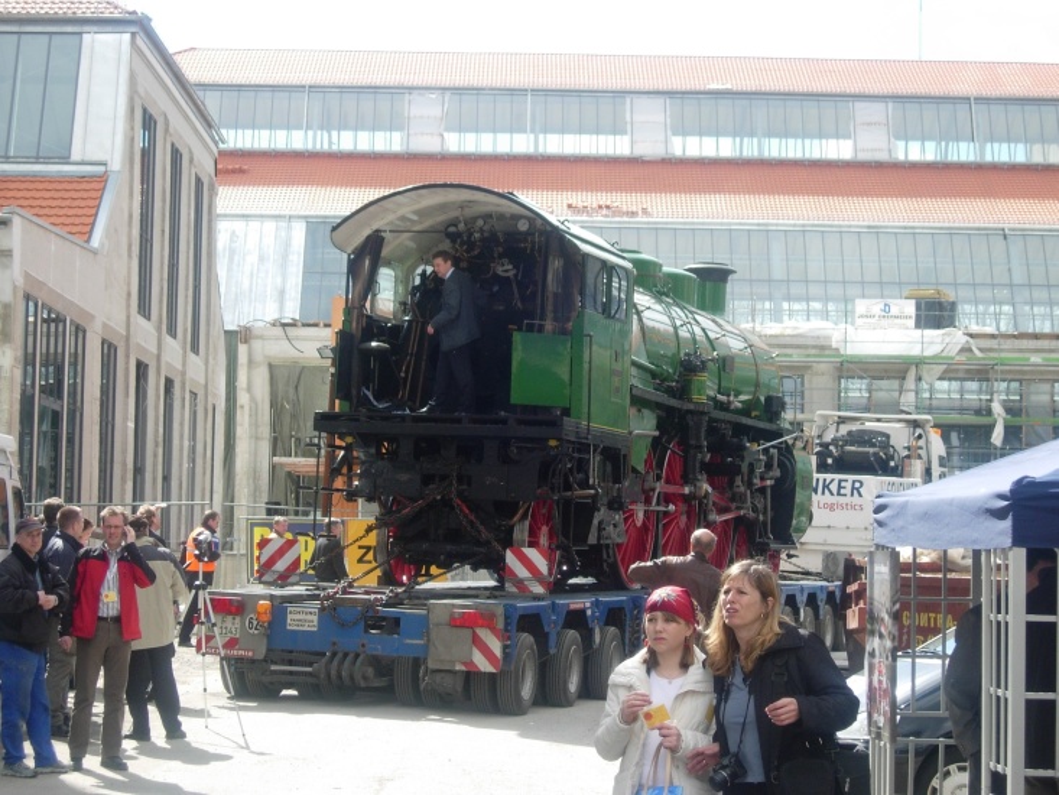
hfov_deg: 23.8
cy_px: 398
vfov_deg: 18.0
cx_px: 530
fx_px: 2509
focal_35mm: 82
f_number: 4
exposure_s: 1/384
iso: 79
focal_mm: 17
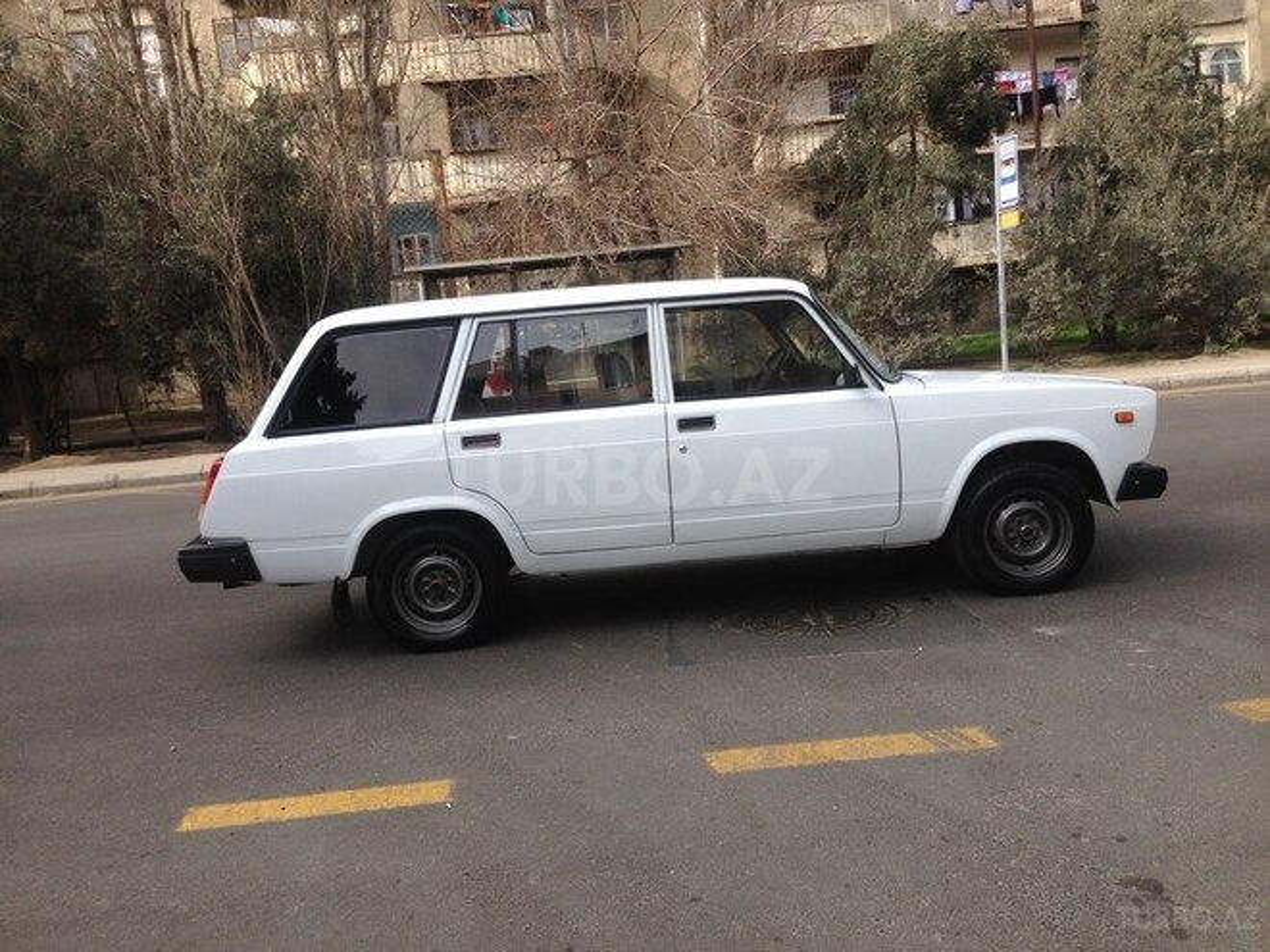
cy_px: 476
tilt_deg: -5.7
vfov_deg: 42.9
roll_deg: +4.1
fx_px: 1211
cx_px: 635
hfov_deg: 55.4
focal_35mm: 33
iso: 50
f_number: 2.4
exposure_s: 1/861
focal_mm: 4.12
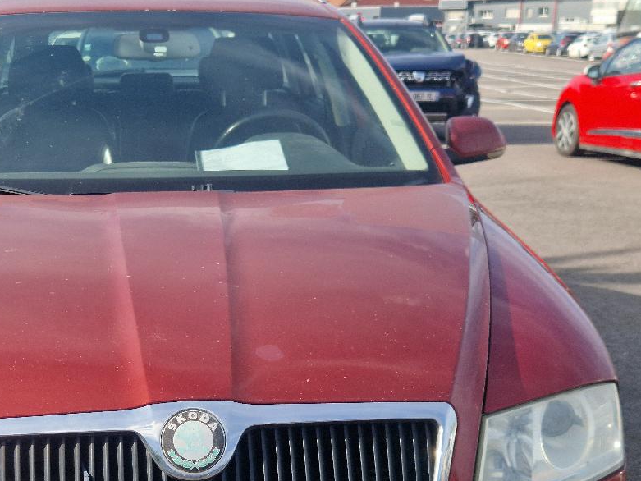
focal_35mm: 53
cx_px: 242
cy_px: 367
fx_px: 982
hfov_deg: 36.0
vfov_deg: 27.1
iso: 50
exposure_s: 1/909
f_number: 1.8
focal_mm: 5.4
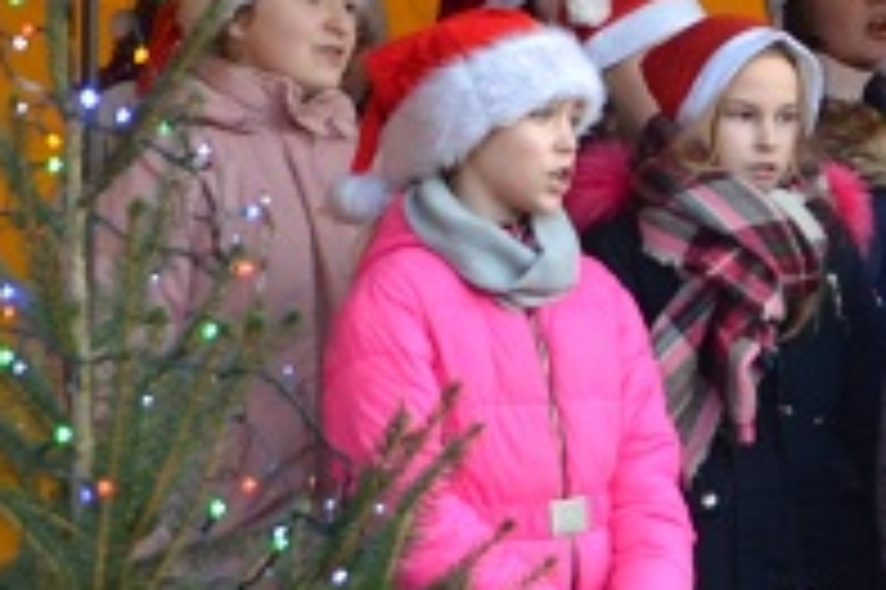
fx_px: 5090
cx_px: 1673
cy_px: 290
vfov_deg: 6.6
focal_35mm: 207
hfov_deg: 9.4
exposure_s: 1/100
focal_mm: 34
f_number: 5
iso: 800
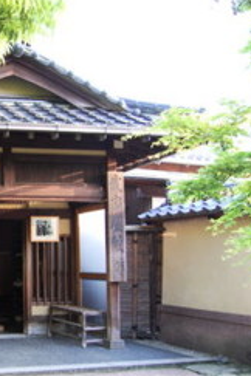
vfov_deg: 39.5
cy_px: 224
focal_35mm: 50
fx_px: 523
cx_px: -73
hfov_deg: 23.8
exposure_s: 1/60
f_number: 4
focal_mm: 18
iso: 400
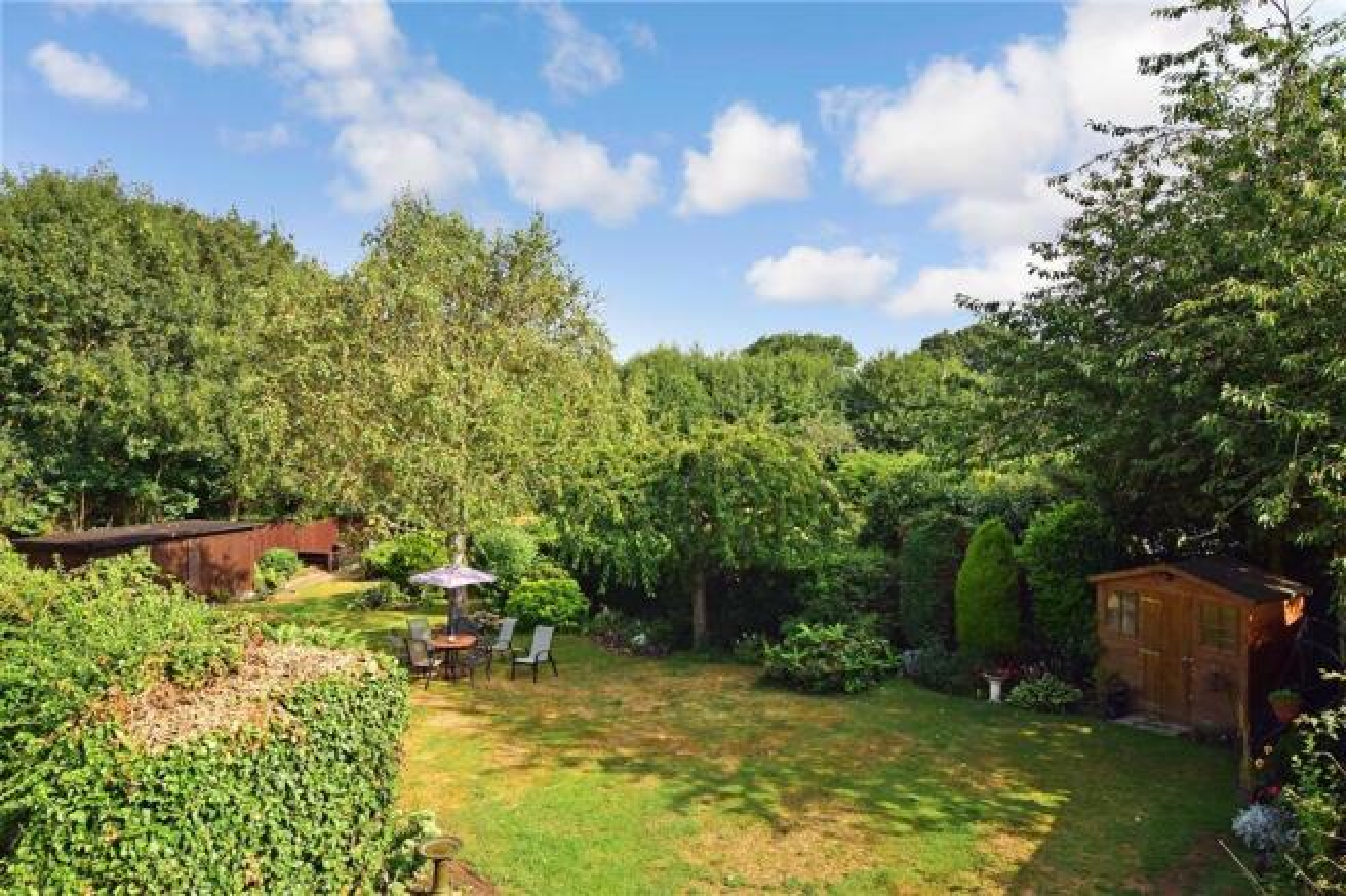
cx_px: 673
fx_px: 841
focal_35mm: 22
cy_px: 448
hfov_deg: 77.3
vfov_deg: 56.1
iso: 400
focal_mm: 15
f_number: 13
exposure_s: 1/400
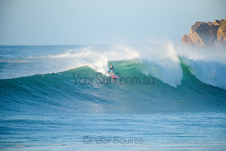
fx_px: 3140
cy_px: 76
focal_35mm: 500
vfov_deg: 2.8
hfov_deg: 4.1
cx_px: 113
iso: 250
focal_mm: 500
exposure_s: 1/1600
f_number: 5.6
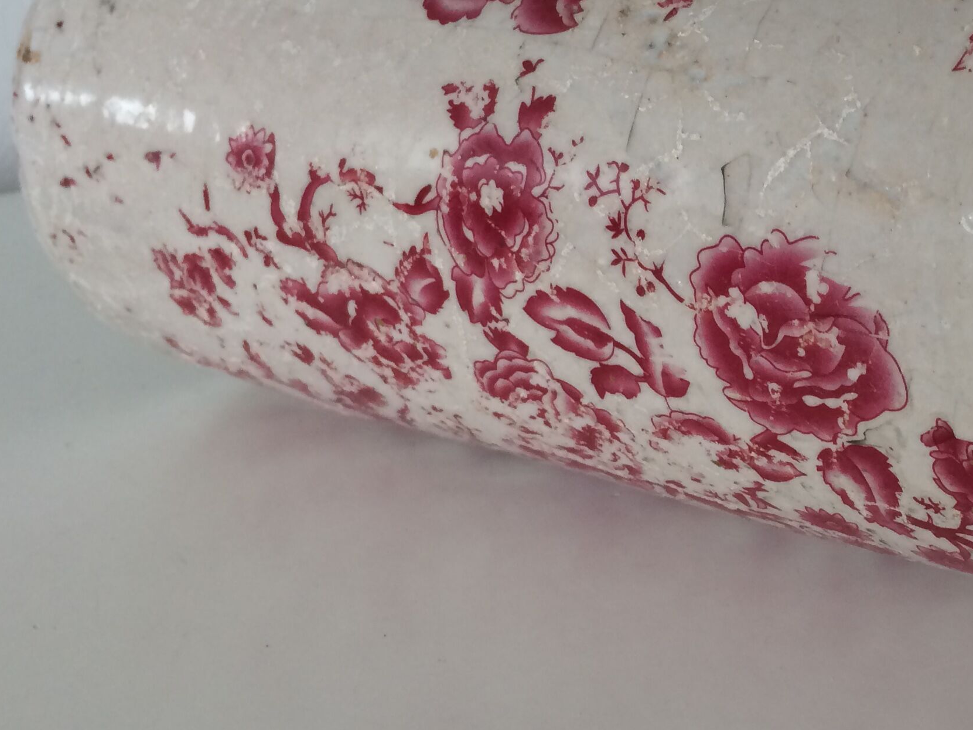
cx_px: 869
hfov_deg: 32.2
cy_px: 379
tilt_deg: -22.7
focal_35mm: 57
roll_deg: +2.1
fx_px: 1602
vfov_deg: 25.6
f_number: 2.2
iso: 40
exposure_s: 1/33
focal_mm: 4.15
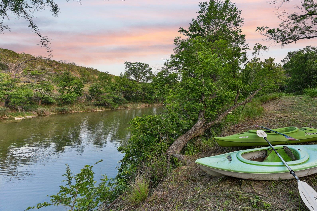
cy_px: 90
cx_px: 198
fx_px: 158
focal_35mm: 18
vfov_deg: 67.0
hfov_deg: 88.3
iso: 200
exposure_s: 1/15
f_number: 8
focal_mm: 14
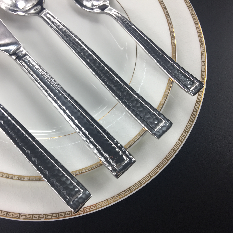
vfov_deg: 47.2
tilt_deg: -75.1
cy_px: 119
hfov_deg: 47.2
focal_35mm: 35
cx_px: 106
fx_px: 267
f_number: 2.2
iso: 32
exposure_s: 1/101
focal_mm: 4.15
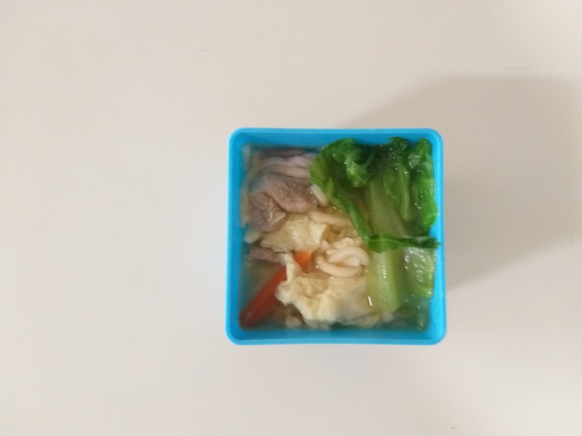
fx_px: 437
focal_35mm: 26
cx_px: 291
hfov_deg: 67.3
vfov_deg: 53.1
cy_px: 218
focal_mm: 3.93
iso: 320
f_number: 1.7
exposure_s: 1/24
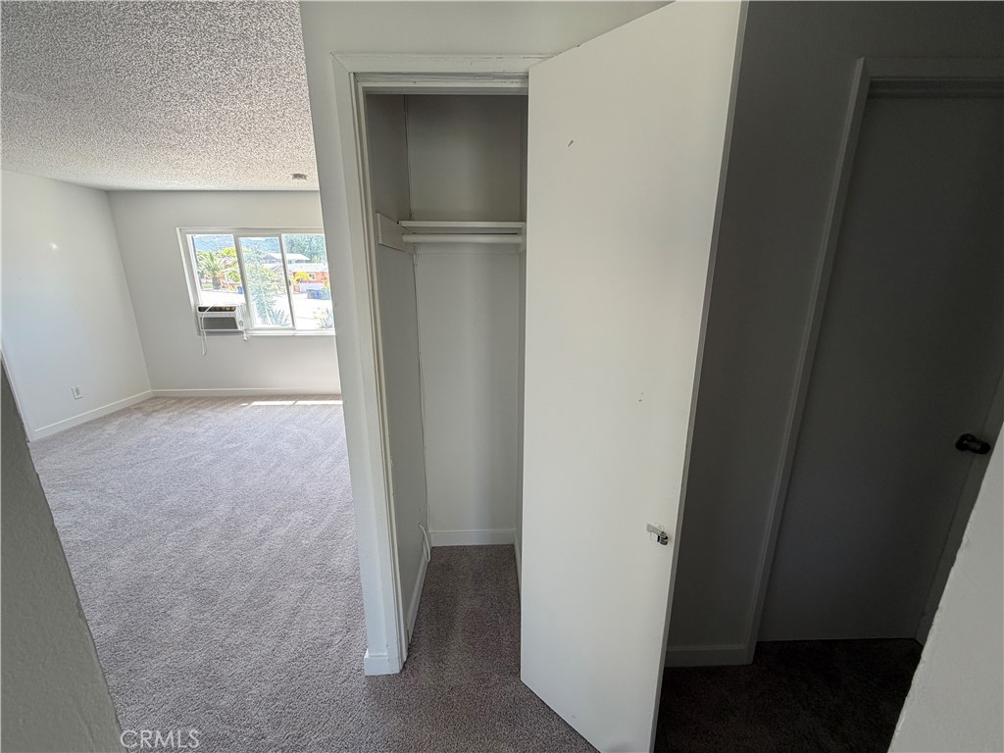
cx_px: 502
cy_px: 376
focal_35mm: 14
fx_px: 406
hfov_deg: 102.1
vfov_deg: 85.7
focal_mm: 2.22
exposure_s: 1/121
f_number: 2.2
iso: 80
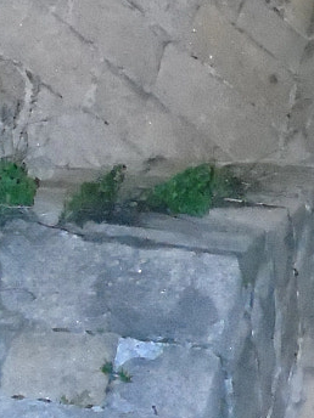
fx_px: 1633
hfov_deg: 9.9
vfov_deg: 14.6
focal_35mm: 135
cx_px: 705
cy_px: 270
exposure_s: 1/40
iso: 1600
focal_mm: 5.2
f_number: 3.6
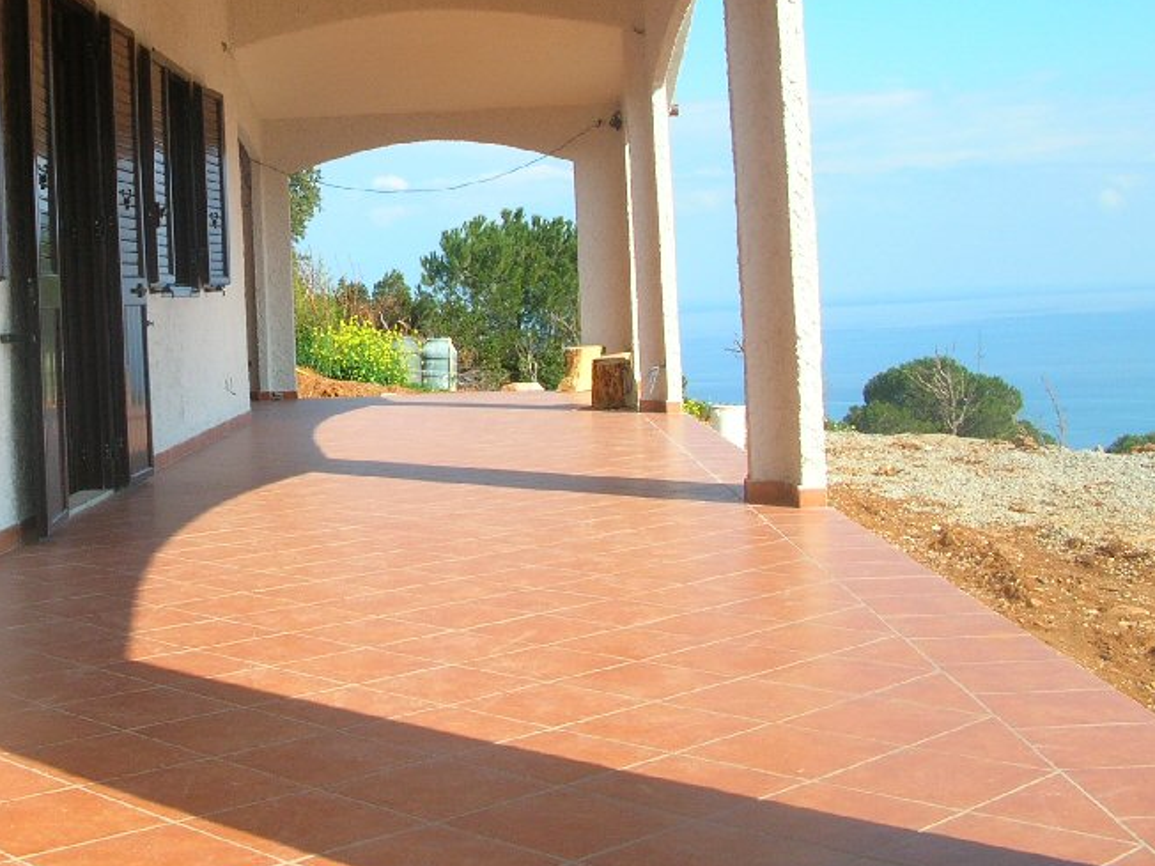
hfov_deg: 34.0
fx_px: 1835
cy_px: 259
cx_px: 252
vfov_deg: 26.3
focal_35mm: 55
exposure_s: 1/168
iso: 50
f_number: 5.6
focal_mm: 5.8
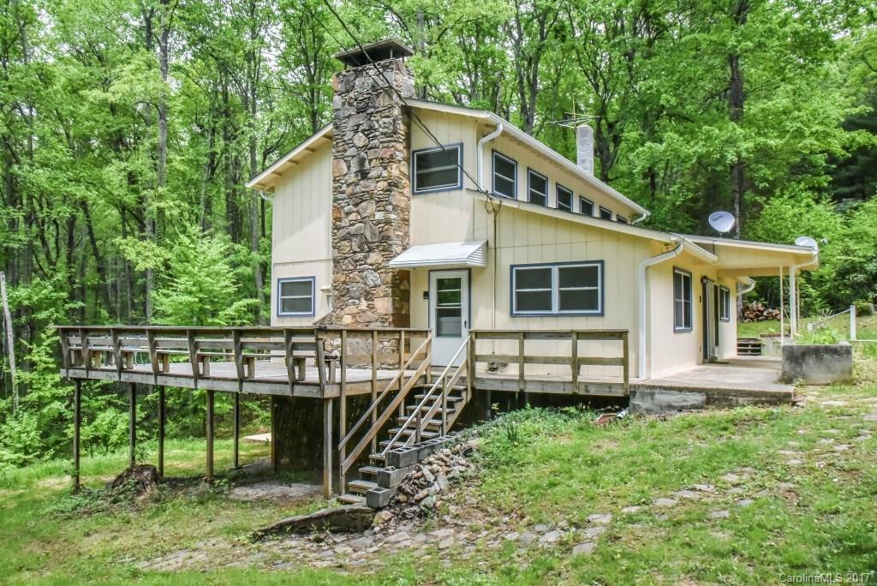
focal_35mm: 24
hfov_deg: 73.7
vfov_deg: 53.2
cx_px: 438
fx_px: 585
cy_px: 293
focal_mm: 24
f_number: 18
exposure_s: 1/320
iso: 4000
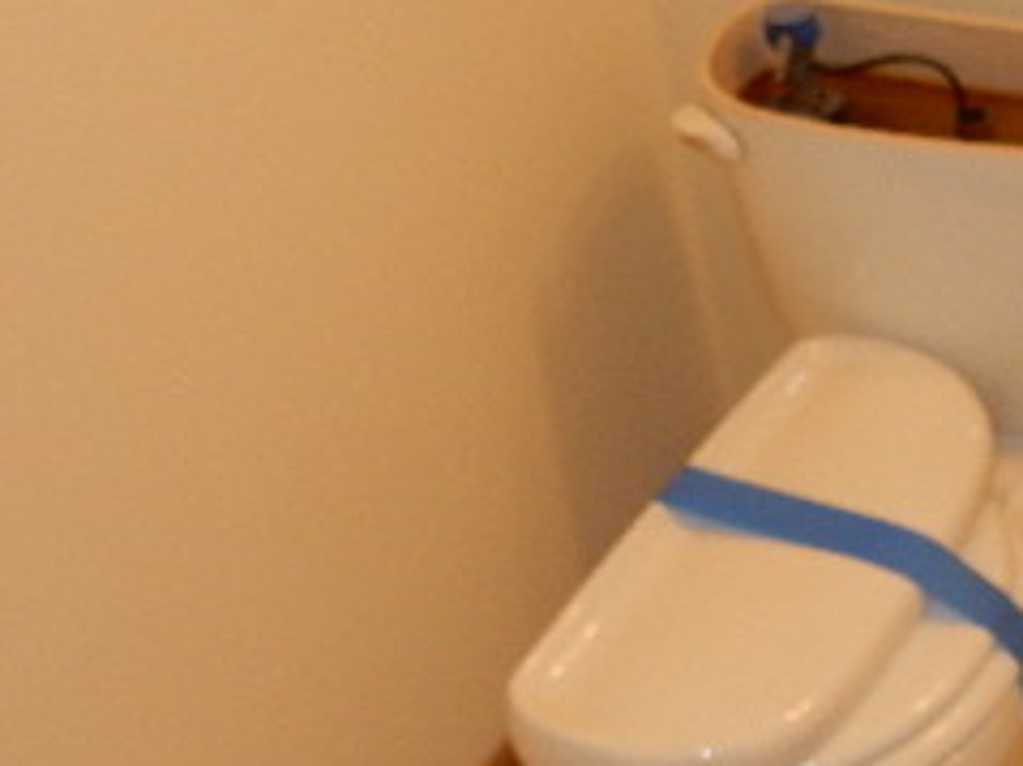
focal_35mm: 67
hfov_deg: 26.3
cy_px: 398
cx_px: 1181
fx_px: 1979
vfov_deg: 21.9
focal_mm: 4.5
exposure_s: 1/30
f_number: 3.7
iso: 200
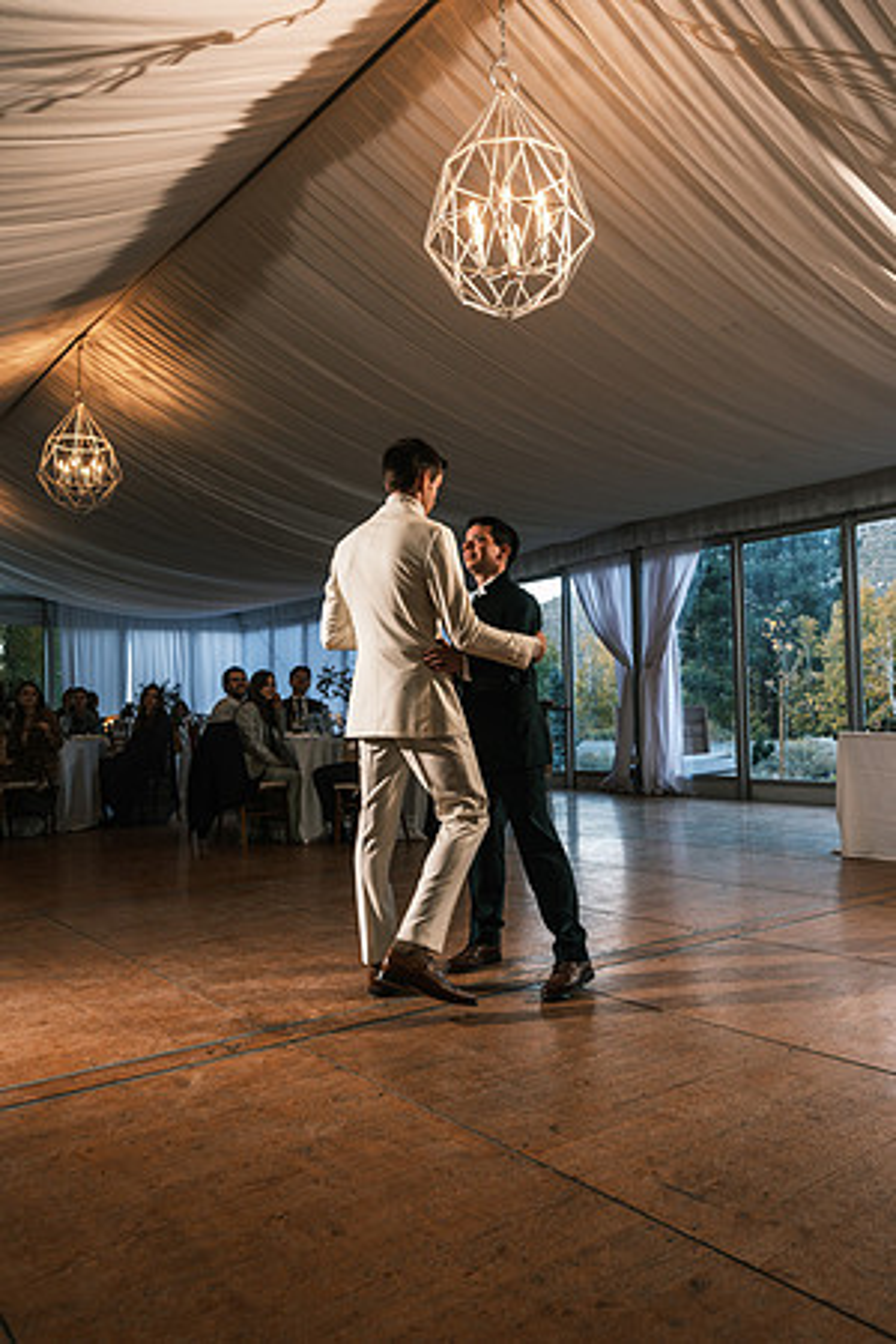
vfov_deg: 67.4
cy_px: 672
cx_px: 448
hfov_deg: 47.9
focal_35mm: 27
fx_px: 1008
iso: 400
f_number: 3.2
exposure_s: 1/250
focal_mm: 18
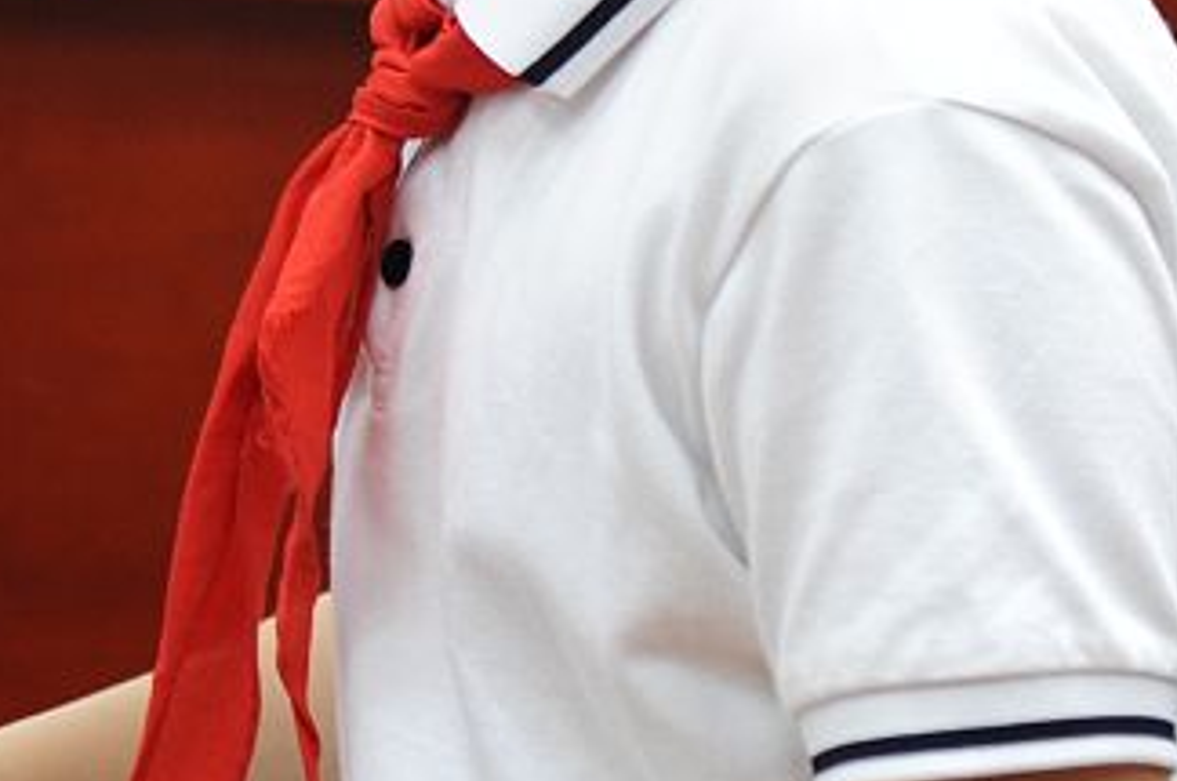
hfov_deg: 11.2
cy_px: -178
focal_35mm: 178
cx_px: -519
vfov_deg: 7.6
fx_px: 5811
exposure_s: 1/40
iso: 1000
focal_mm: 48
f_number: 3.2
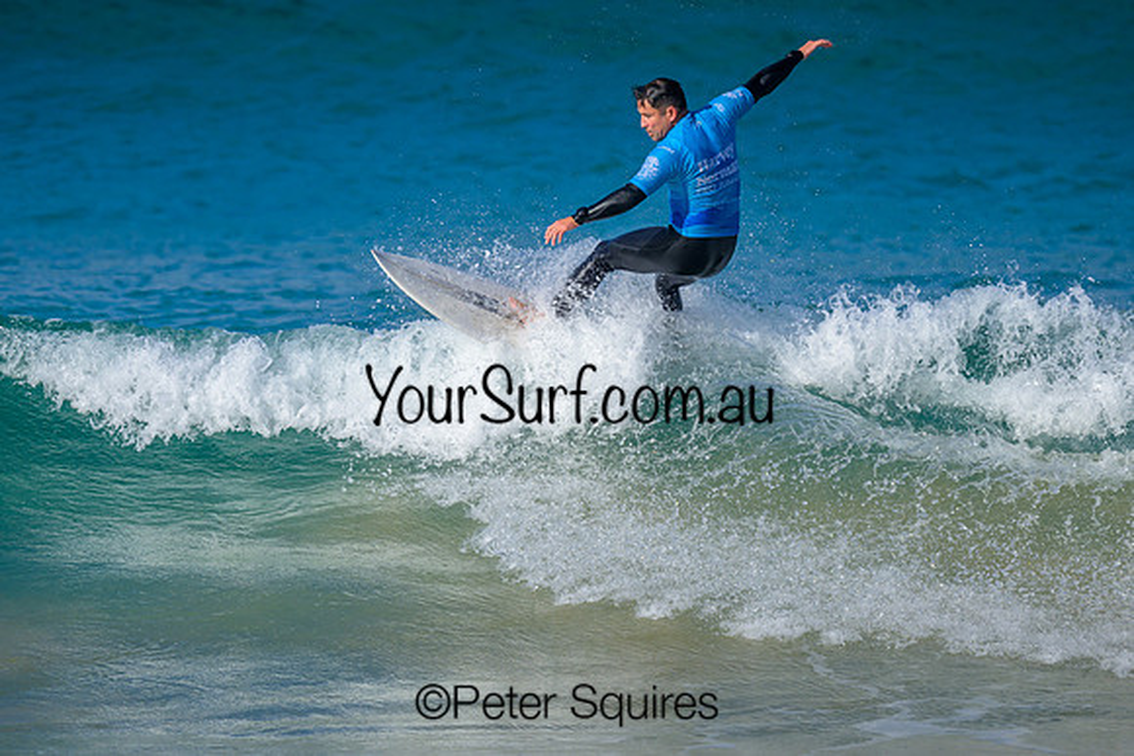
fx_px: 29897
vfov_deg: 1.5
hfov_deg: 2.2
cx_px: 595
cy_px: 350
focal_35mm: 949
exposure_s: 1/2000
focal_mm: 800
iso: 320
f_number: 6.3
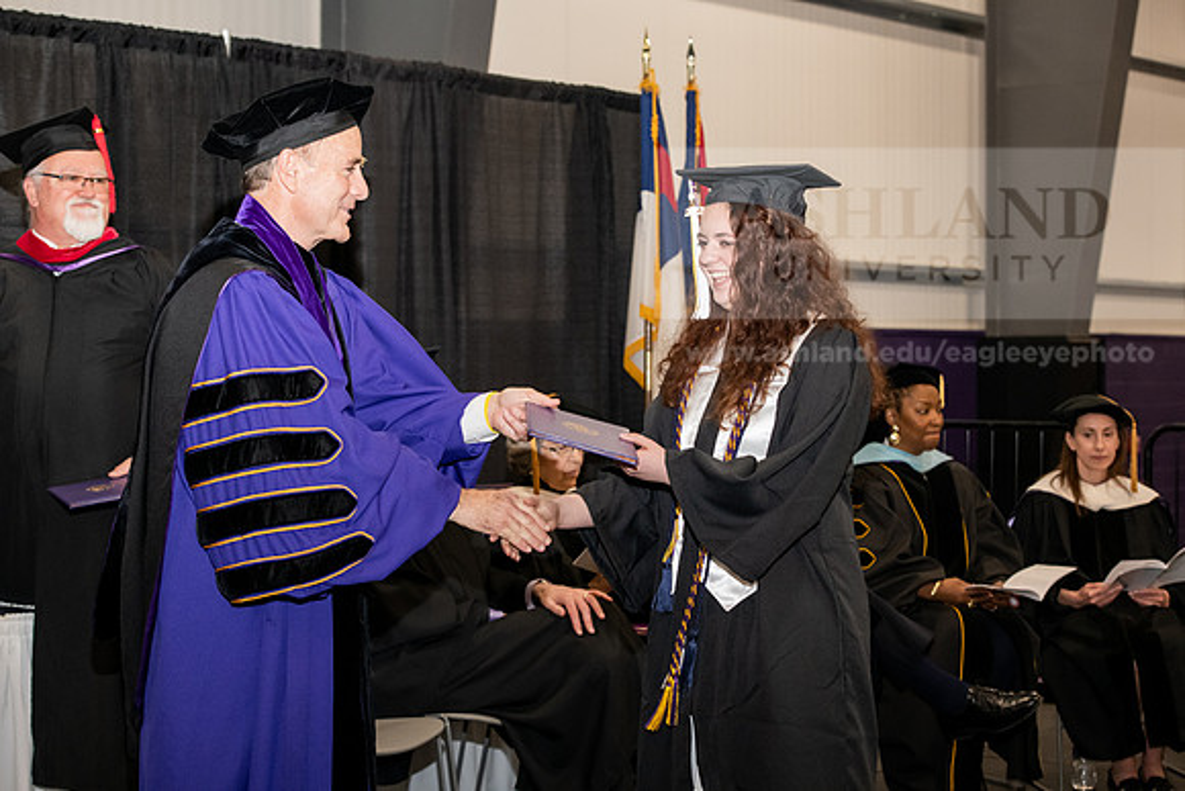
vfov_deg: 19.5
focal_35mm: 70
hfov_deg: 28.8
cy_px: 396
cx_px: 592
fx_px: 2305
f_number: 5.6
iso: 2500
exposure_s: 1/200
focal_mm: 70
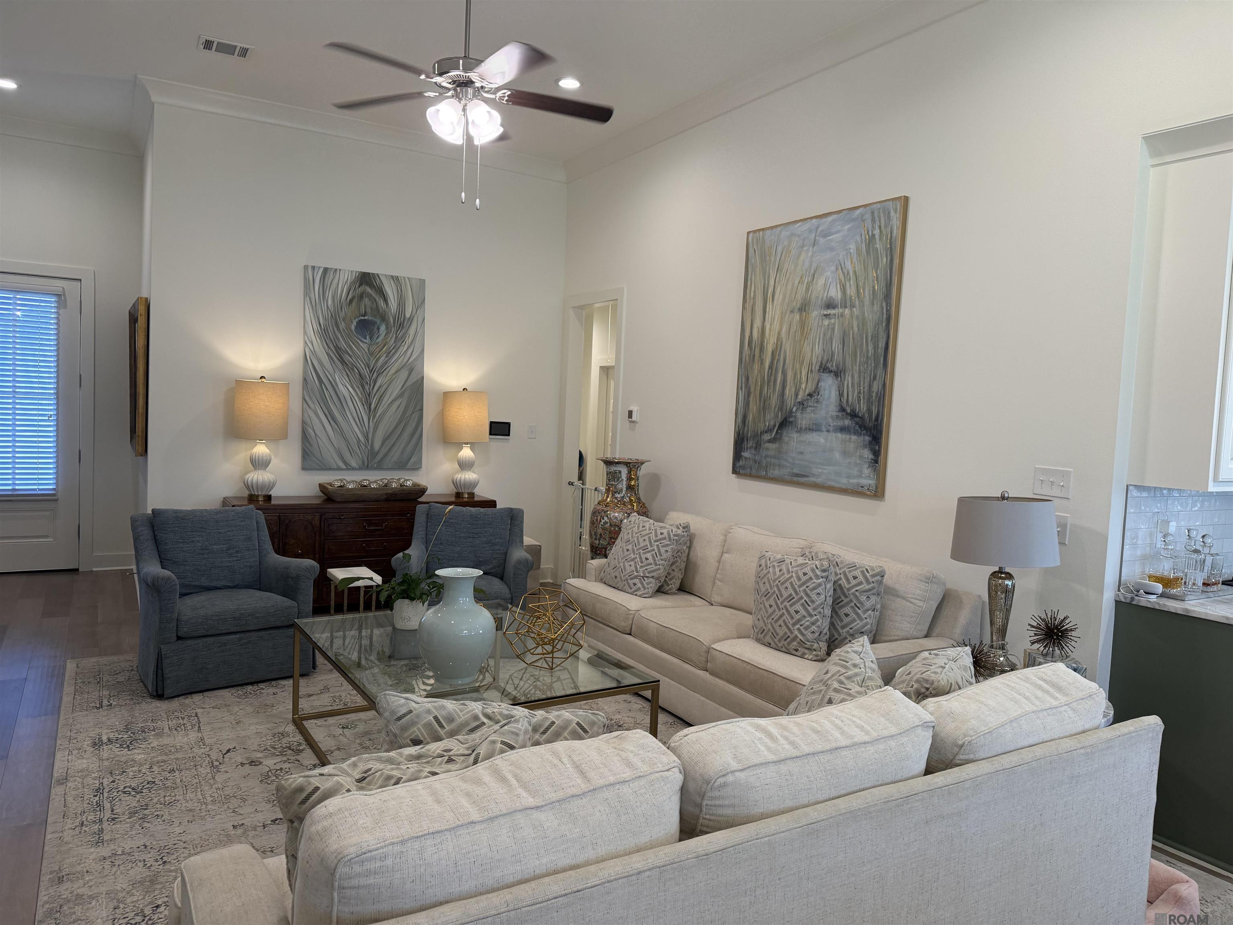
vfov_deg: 56.8
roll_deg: -2.5
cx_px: 616
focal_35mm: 24
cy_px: 462
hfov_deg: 71.6
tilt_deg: -3.1
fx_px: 855
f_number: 1.78
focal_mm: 6.76
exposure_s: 1/120
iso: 160
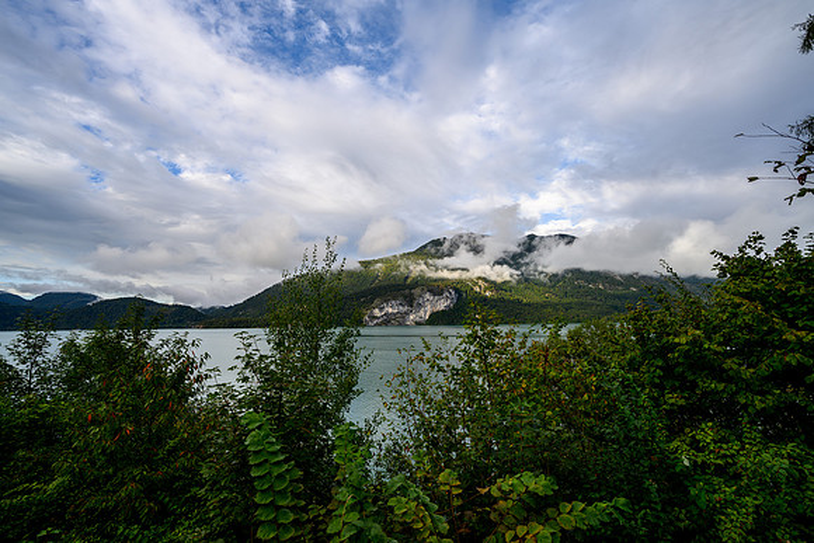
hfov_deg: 95.0
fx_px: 373
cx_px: 407
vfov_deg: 72.1
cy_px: 272
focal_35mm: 16
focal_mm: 16.5
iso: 64
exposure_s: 1/80
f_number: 8
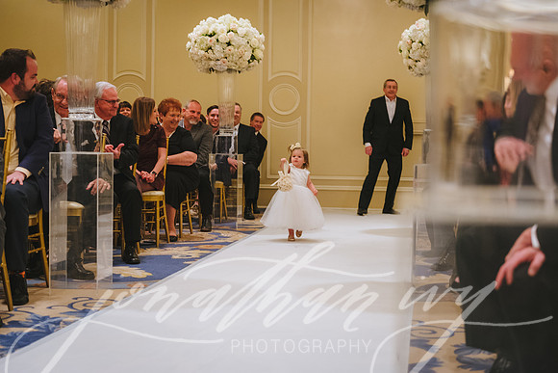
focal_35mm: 62
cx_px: 279
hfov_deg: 32.4
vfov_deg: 21.9
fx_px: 961
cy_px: 186
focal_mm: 62
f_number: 3.5
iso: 2500
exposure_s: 1/160
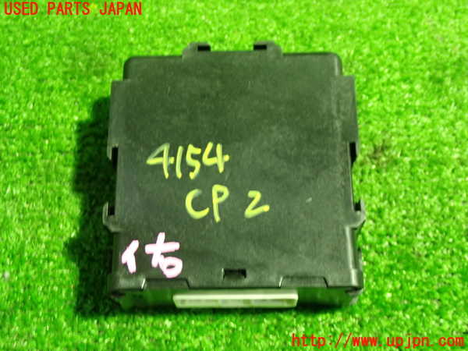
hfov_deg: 35.5
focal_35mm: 54
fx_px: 730
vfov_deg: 27.0
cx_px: 234
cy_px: 176
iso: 800
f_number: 3.3
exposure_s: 1/13
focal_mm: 9.65
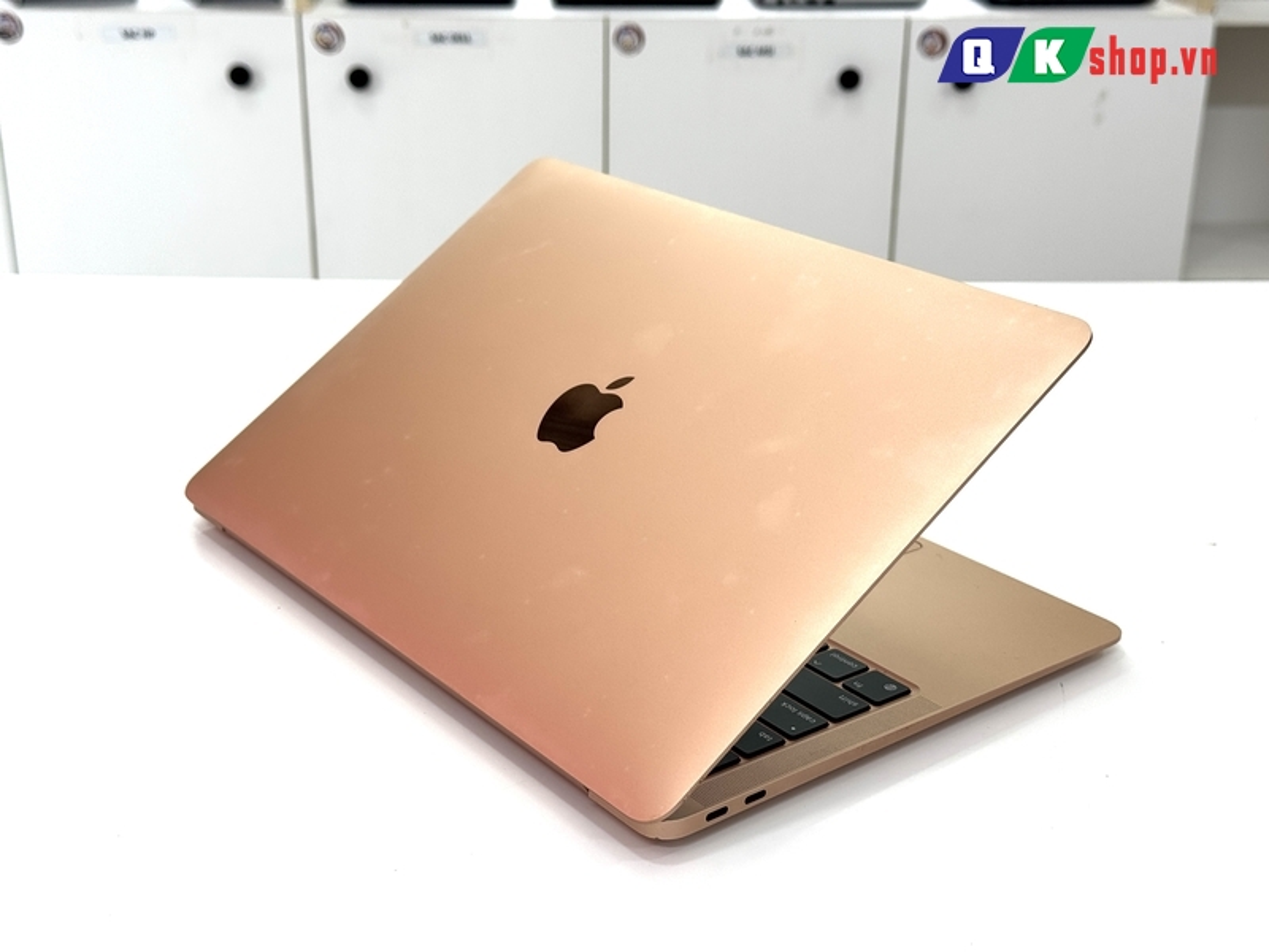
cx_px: 634
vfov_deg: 30.3
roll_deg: +0.5
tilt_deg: -22.3
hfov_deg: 39.7
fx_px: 1760
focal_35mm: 48
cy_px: 476
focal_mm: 6.76
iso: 50
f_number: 1.78
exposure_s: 1/147
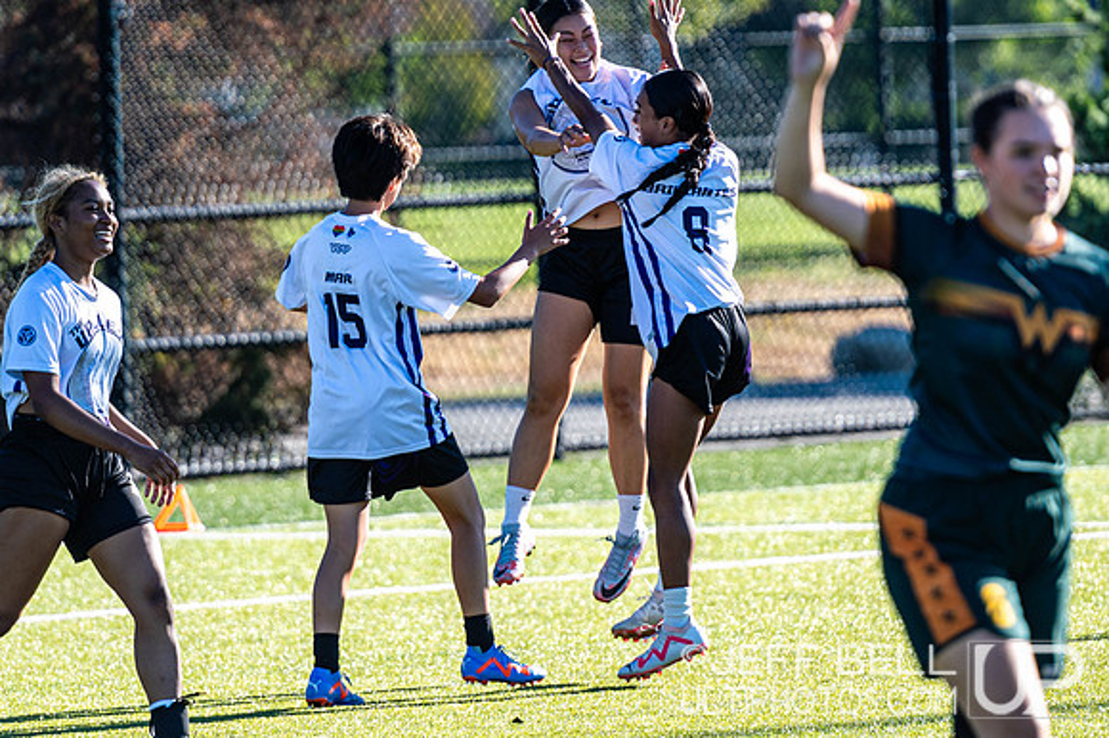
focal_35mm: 438
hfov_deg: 4.7
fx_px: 13498
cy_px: 257
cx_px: 589
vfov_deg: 3.1
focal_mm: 200
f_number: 3.2
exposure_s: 1/1000
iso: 100
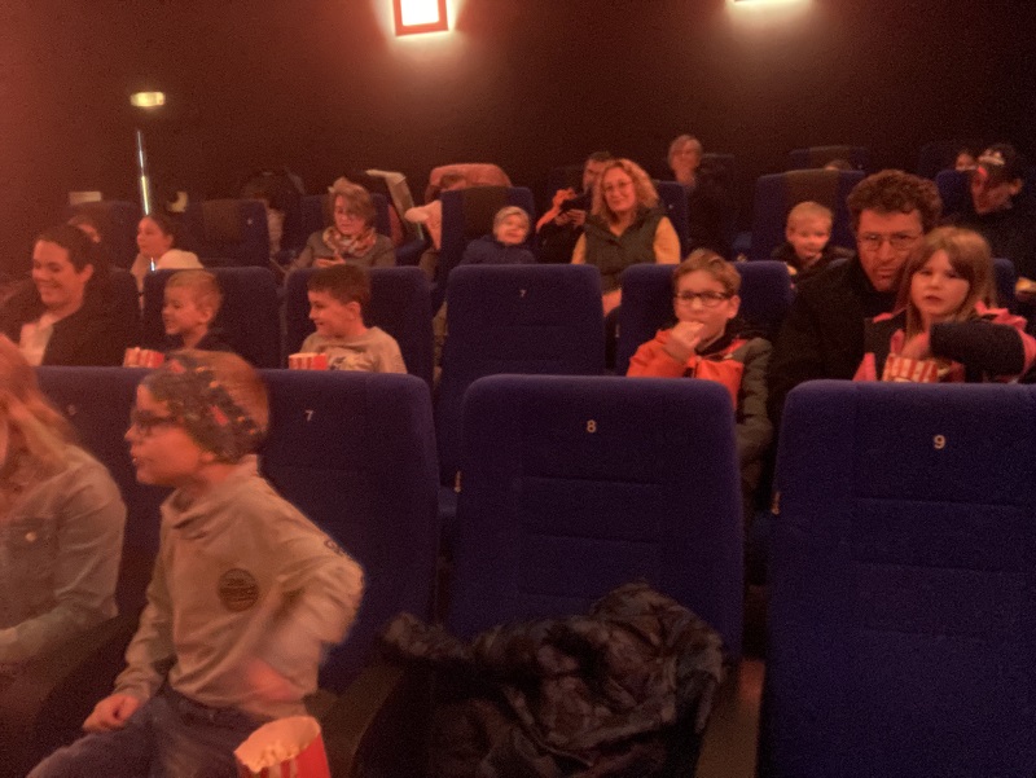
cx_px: 518
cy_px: 389
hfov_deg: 56.8
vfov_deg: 44.2
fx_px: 958
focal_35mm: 32
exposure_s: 1/15
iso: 2000
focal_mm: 2.87
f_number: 2.2
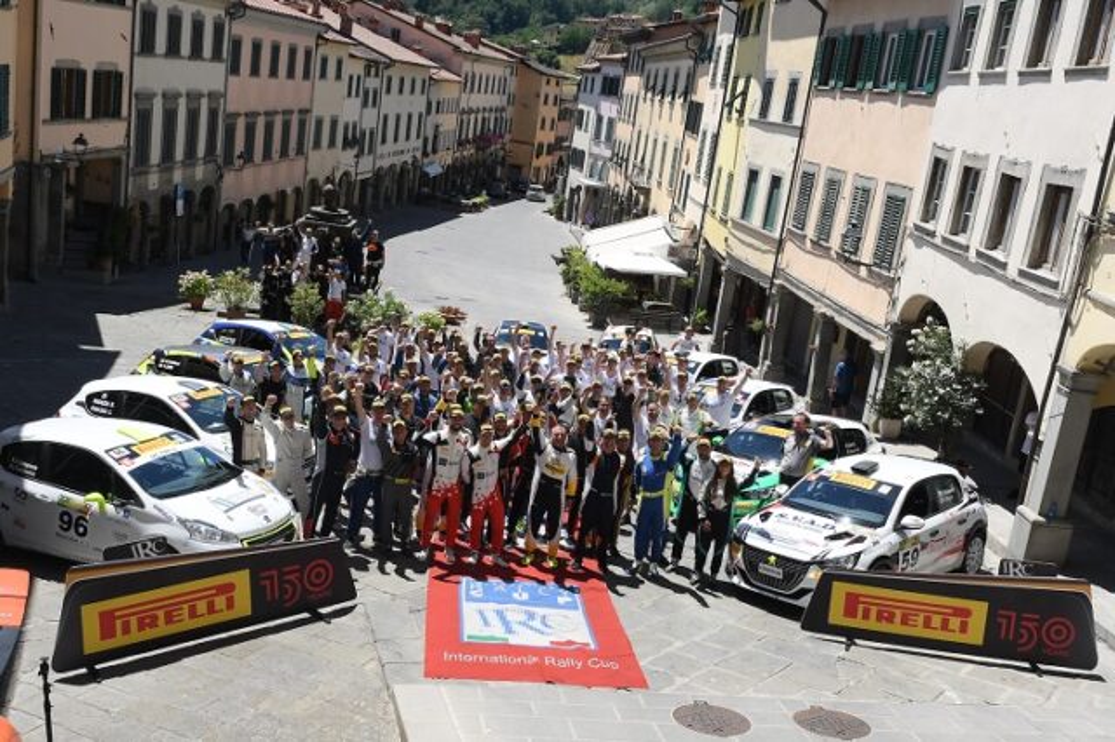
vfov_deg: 36.8
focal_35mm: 36
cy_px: 371
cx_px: 558
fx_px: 1114
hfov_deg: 53.2
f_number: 11
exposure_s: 1/250
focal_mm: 24
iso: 250
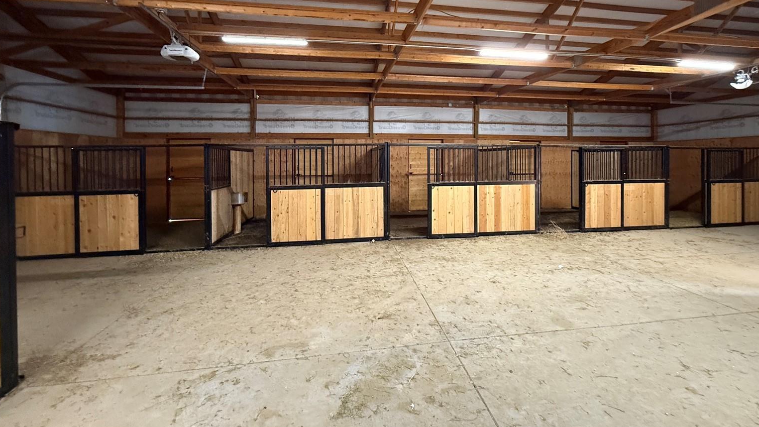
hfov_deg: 99.3
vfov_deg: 66.1
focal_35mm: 16
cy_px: 159
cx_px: 391
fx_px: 322
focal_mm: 2.22
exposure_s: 1/47
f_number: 2.2
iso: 800
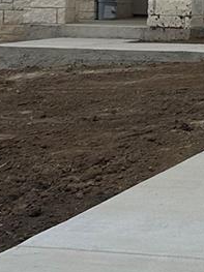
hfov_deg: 10.0
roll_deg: -2.5
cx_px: 366
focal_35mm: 140
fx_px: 1101
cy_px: -102
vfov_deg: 13.5
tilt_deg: +3.5
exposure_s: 1/7576
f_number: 1.78
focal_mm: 6.86
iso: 80
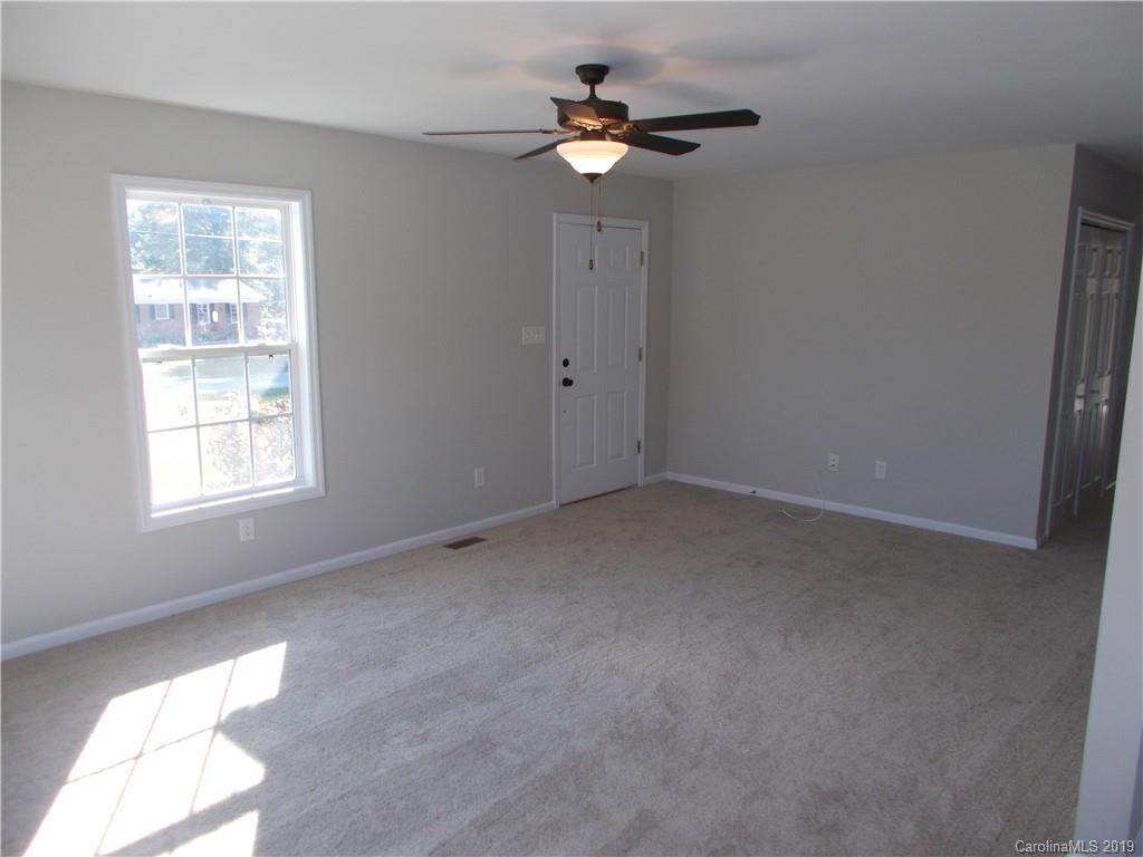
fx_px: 859
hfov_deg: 67.3
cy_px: 428
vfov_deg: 53.1
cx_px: 572
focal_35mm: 26
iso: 80
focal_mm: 4.6
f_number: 3.2
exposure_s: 1/60
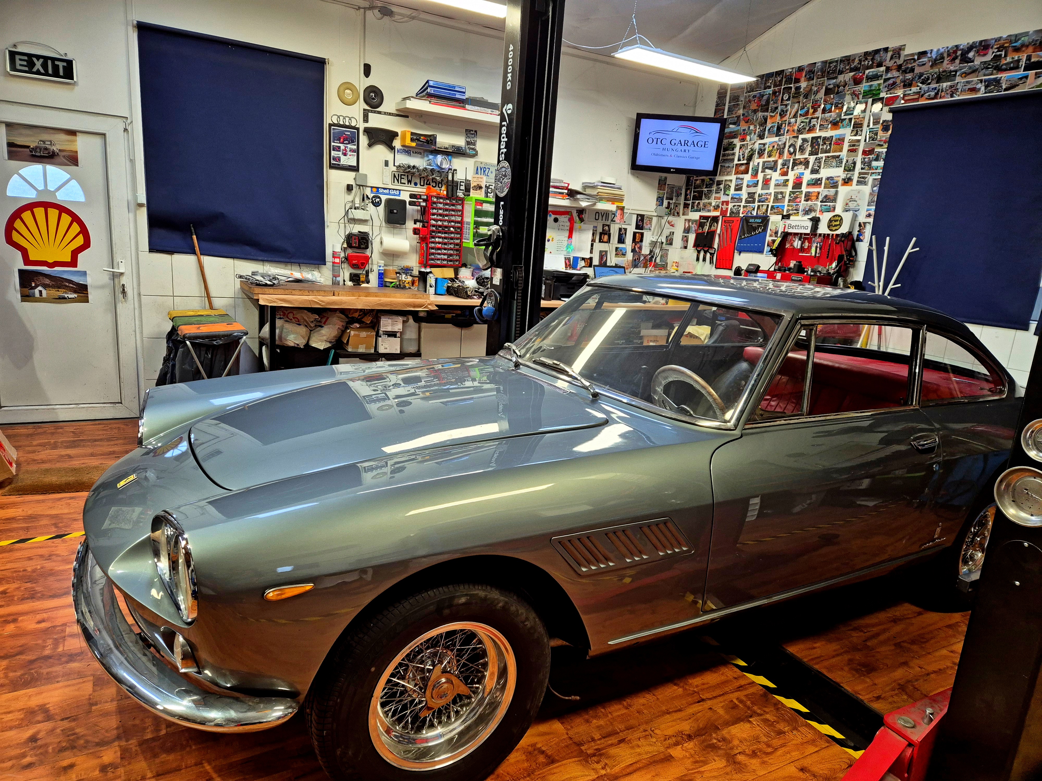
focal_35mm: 23
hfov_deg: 73.9
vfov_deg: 58.9
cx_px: 521
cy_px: 390
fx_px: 692
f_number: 1.8
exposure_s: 1/100
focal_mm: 5.4
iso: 200
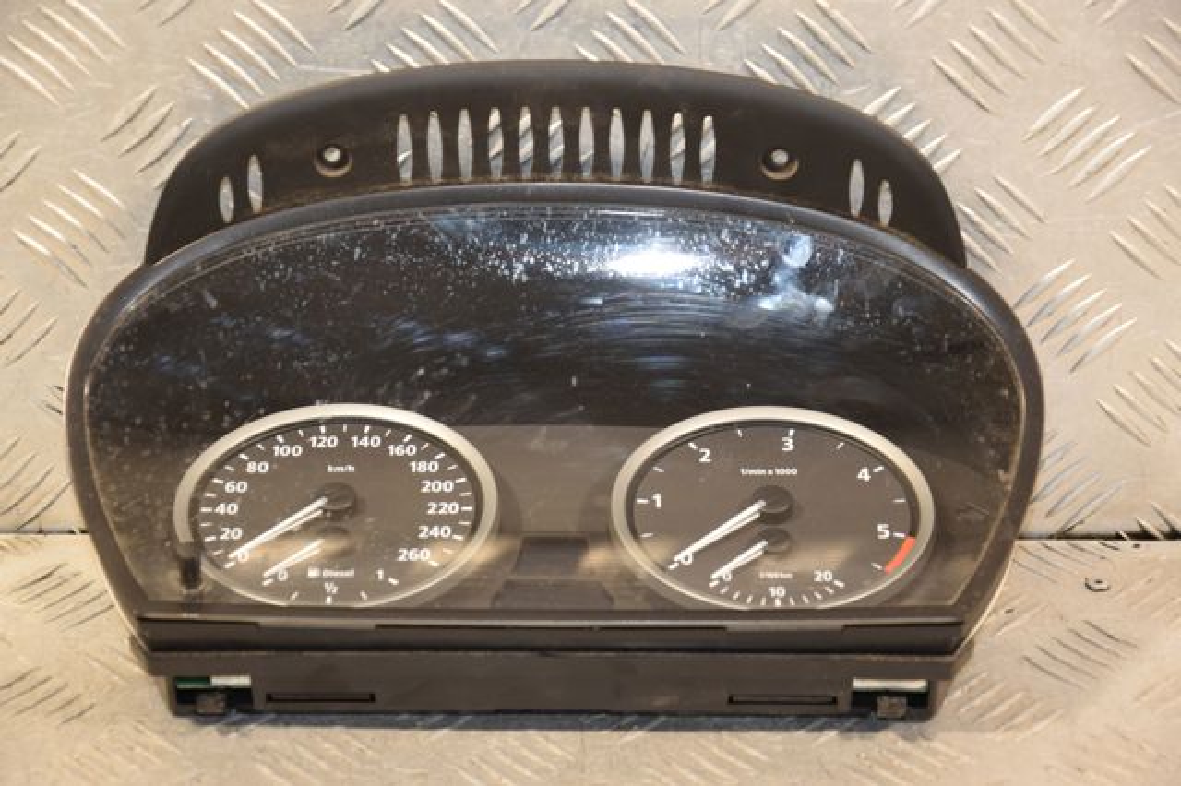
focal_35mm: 112
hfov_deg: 18.2
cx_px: 590
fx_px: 3689
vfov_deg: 12.2
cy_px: 393
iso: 800
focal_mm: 75
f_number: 5.3
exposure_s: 1/125
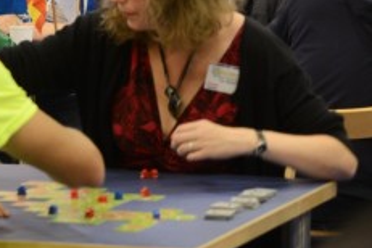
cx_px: 338
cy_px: -12
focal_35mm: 266
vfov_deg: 5.2
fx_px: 2748
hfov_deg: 7.7
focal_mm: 120
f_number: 5.6
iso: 800
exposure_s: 1/40
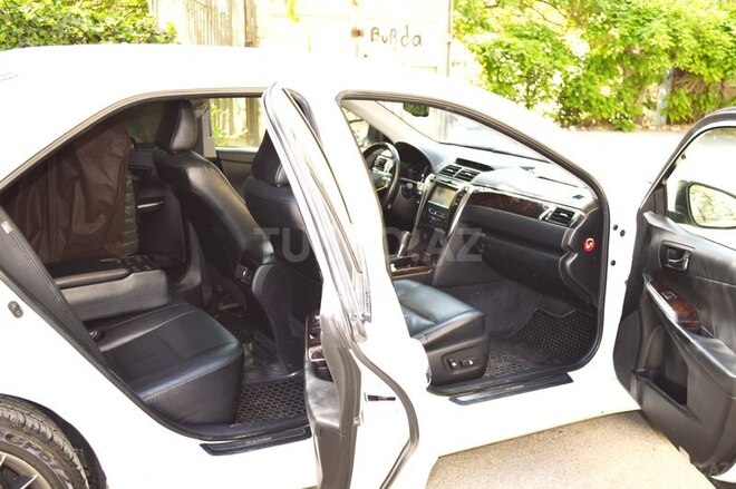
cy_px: 244
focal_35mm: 42
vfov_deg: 31.8
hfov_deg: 46.4
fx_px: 858
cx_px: 368
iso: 220
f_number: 4.5
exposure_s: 1/200
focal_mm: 28
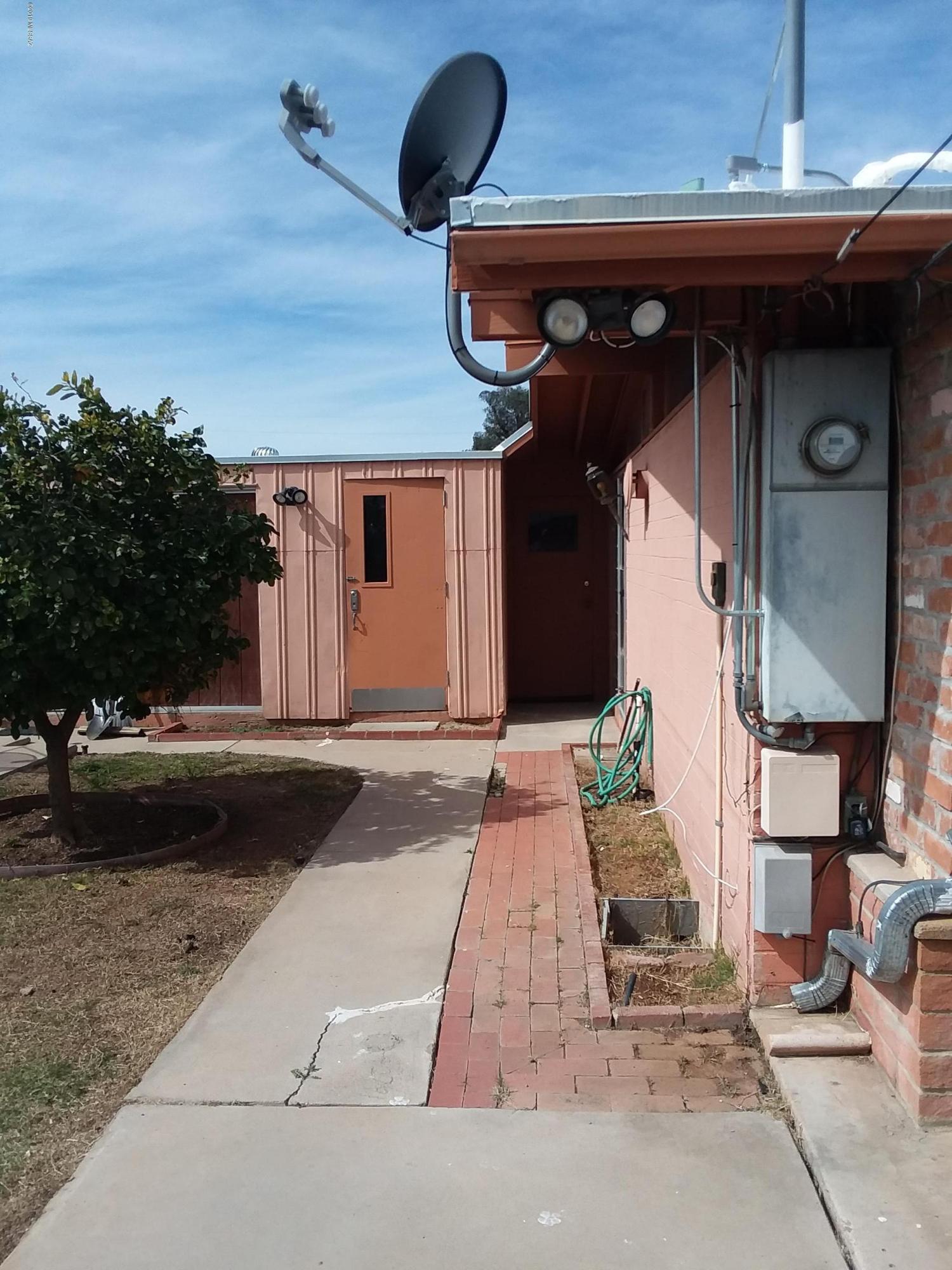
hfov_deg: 48.2
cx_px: 476
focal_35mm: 29
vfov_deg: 61.7
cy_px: 635
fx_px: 1063
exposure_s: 1/2198
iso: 40
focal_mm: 2.47
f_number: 1.9
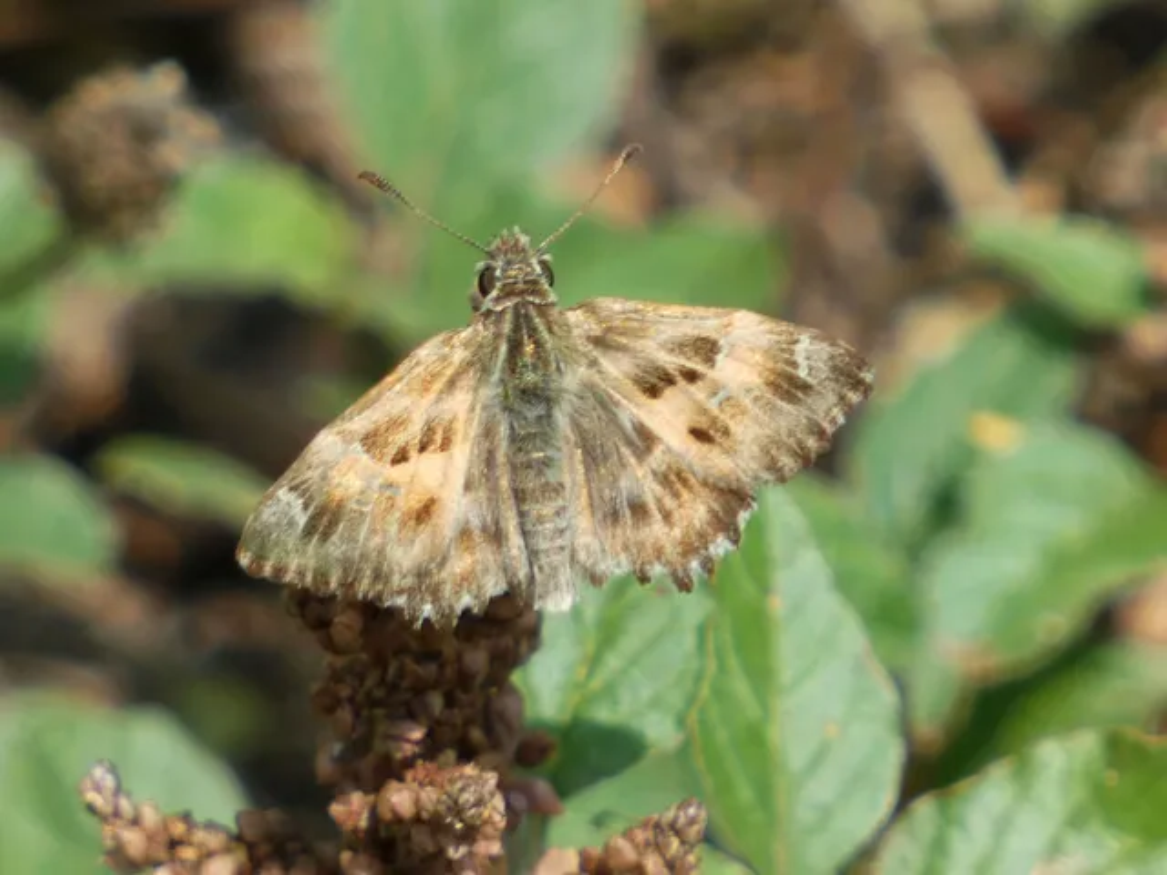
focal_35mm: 1110
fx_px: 37421
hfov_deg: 1.8
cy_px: 438
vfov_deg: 1.3
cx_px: 584
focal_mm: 198.9
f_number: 5.7
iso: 80
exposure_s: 1/320
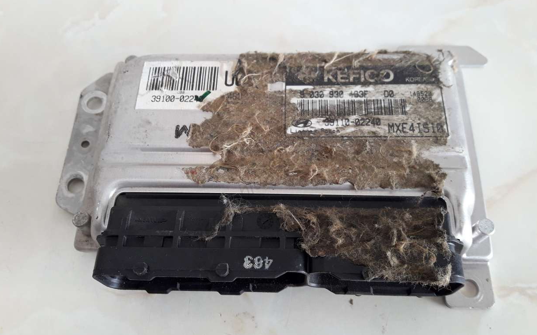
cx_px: 267
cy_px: 172
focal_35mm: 30
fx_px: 439
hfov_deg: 62.9
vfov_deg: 41.8
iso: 80
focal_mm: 3.7
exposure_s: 1/33
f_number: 1.9
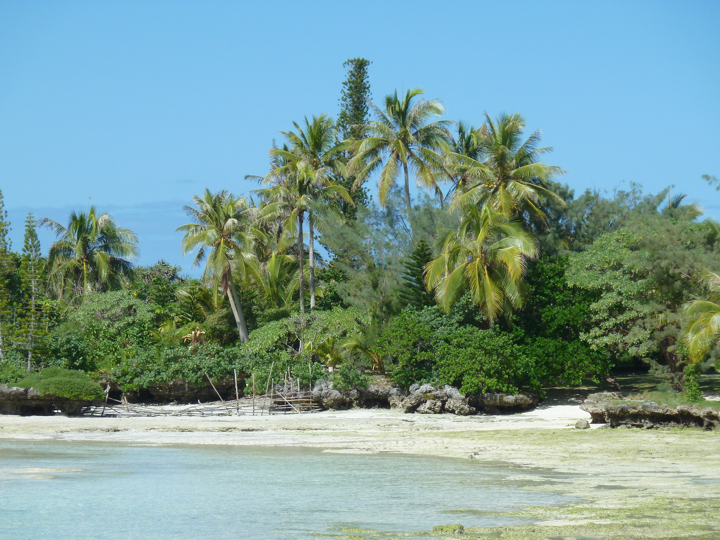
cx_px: 360
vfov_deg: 9.4
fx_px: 3286
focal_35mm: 158
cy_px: 270
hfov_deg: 12.5
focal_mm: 25.9
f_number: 5
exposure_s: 1/400
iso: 80
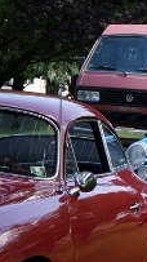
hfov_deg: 6.7
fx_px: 1235
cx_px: 204
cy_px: 189
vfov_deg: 12.1
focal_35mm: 178
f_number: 4.5
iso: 100
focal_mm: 36
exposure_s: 1/160
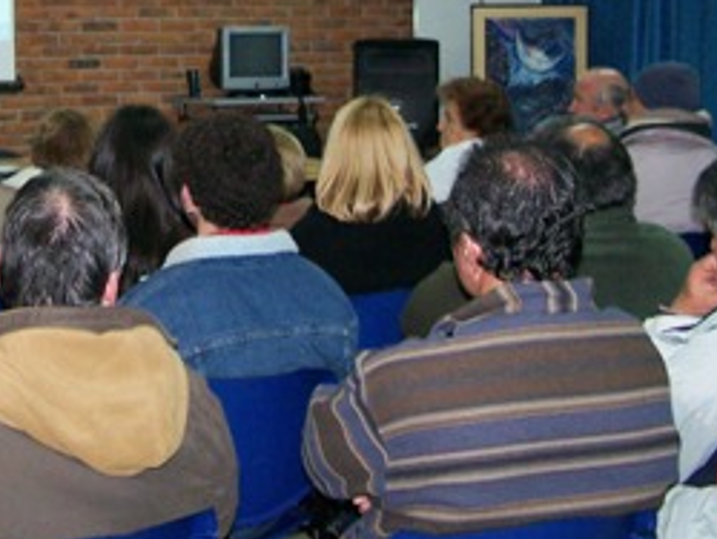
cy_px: 109
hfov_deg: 20.0
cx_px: 159
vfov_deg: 15.2
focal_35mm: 97
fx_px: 2011
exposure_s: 1/30
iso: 200
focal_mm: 6.3
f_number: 2.8
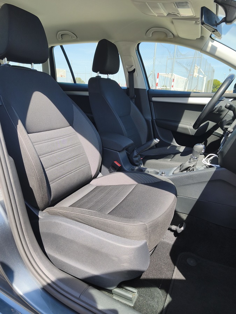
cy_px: 157
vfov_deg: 73.9
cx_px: 118
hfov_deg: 58.9
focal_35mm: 23
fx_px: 209
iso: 50
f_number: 1.7
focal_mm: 5.35
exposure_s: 1/931
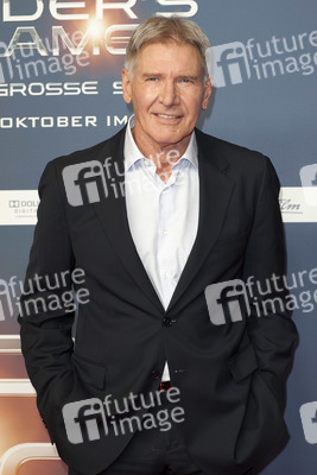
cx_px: 158
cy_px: 238
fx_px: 1056
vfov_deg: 25.4
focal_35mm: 80
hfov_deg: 17.1
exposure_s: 1/200
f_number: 5
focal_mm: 80
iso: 1000
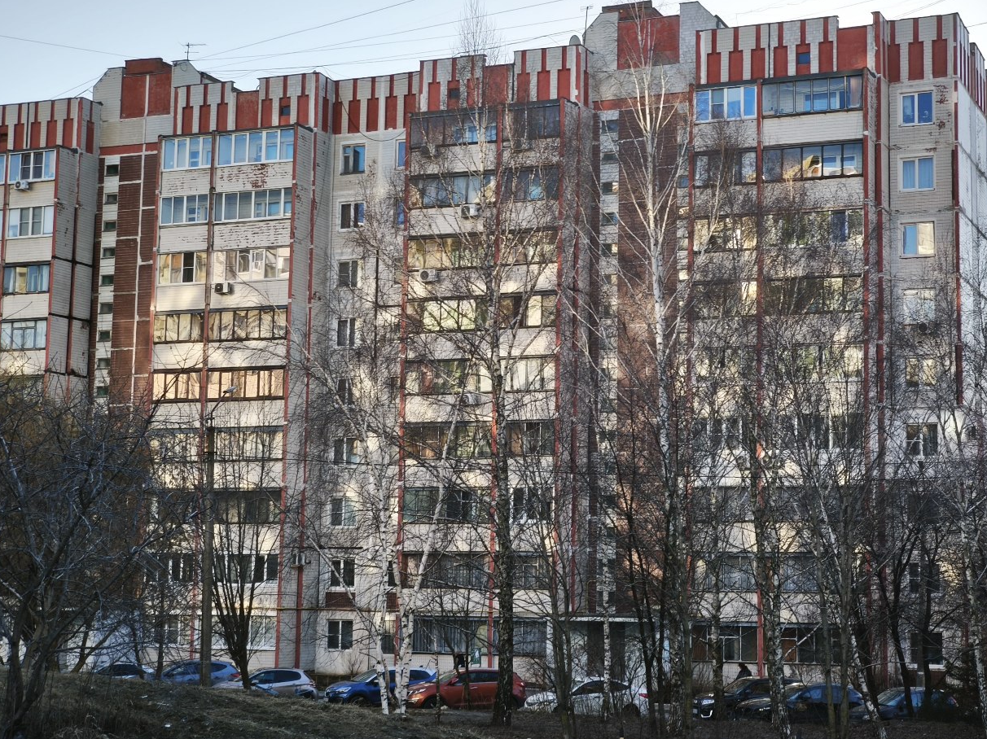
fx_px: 1710
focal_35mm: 60
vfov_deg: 24.4
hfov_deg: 32.2
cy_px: 309
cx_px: 480
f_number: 1.9
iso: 50
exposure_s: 1/214
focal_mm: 7.1
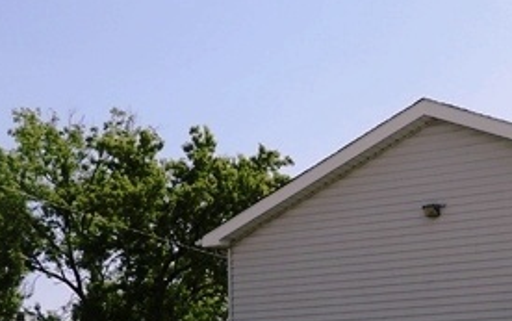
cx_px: 581
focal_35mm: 81
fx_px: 1131
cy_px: 375
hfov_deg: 23.7
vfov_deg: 15.6
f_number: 3.6
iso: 100
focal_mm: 5.9
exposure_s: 1/1250
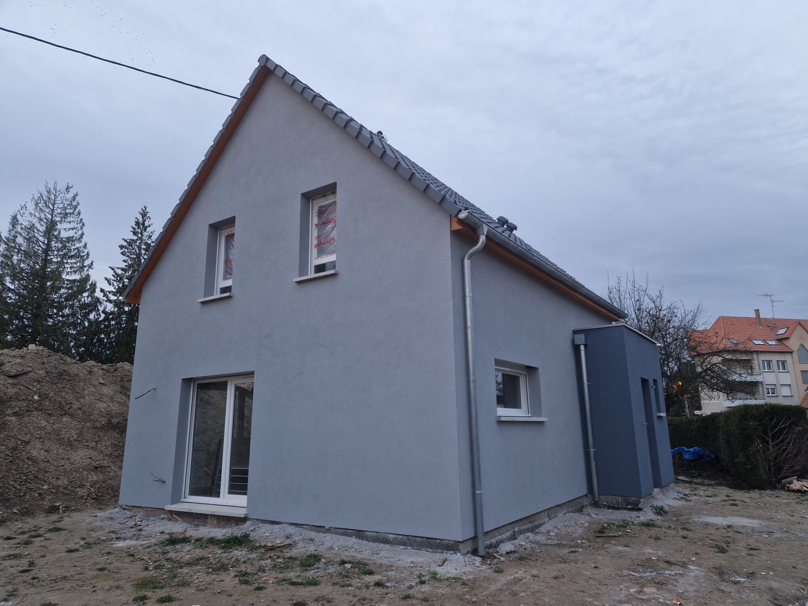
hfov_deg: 73.9
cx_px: 404
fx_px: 537
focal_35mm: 23
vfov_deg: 58.9
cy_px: 303
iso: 50
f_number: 1.8
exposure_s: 1/100
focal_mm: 5.4
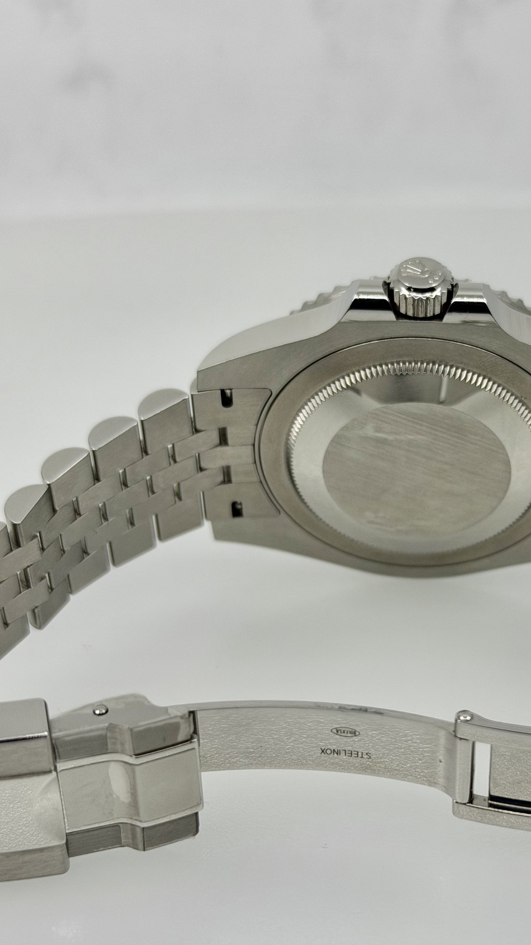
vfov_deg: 30.5
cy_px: 561
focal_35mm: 69
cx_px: 432
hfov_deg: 17.3
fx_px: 1727
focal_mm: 6.76
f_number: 1.78
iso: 64
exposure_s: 1/1403
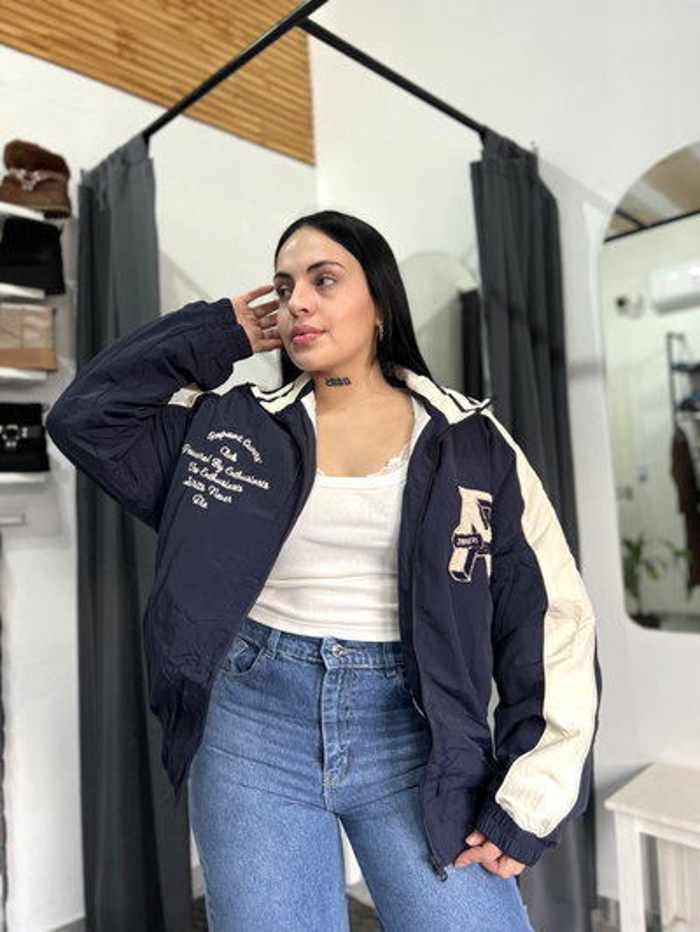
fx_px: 701
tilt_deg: +2.3
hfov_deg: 53.1
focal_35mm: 26
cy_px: 466
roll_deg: +3.4
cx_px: 350
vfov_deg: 67.3
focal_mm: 5.7
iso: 160
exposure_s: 1/50
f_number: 1.5
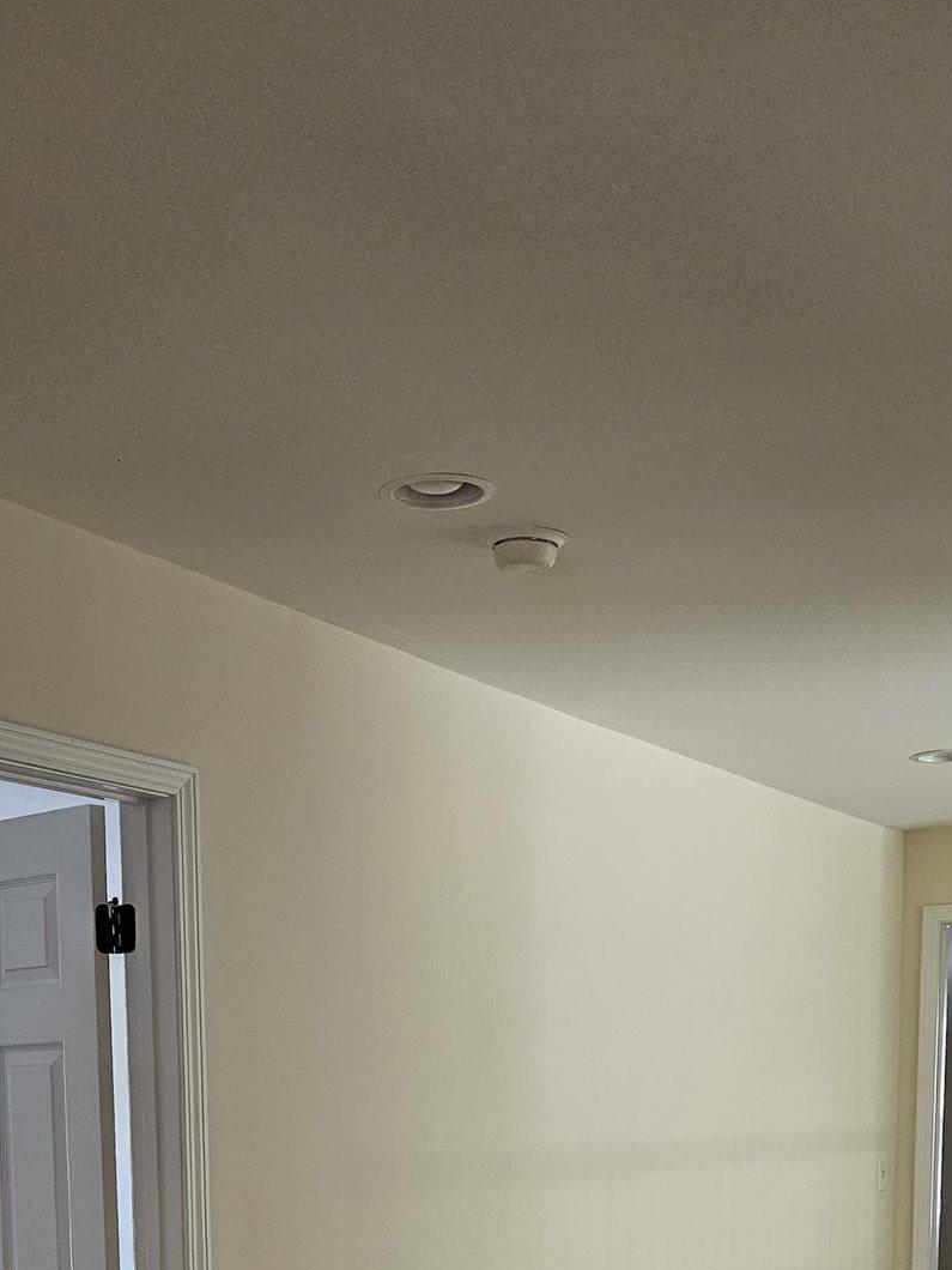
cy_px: 1305
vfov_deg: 34.3
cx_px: 420
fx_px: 1833
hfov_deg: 29.1
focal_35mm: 50
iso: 400
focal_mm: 5.4
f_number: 1.8
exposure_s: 1/120
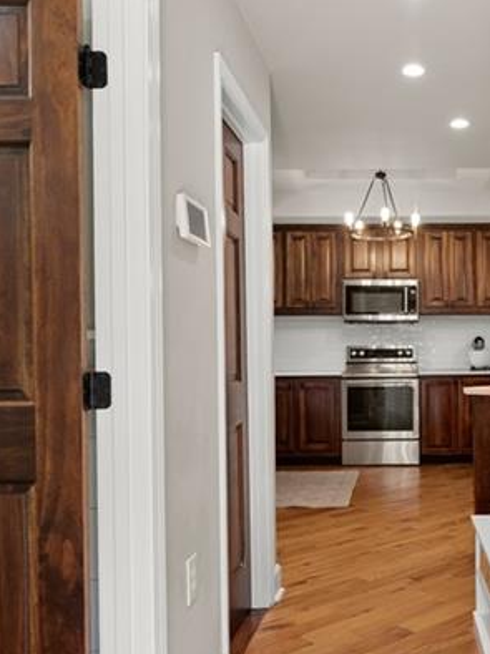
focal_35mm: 35
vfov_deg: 52.5
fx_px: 661
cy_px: 376
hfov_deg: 38.4
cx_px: 422
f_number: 7.1
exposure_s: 1/15
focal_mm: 14
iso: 800
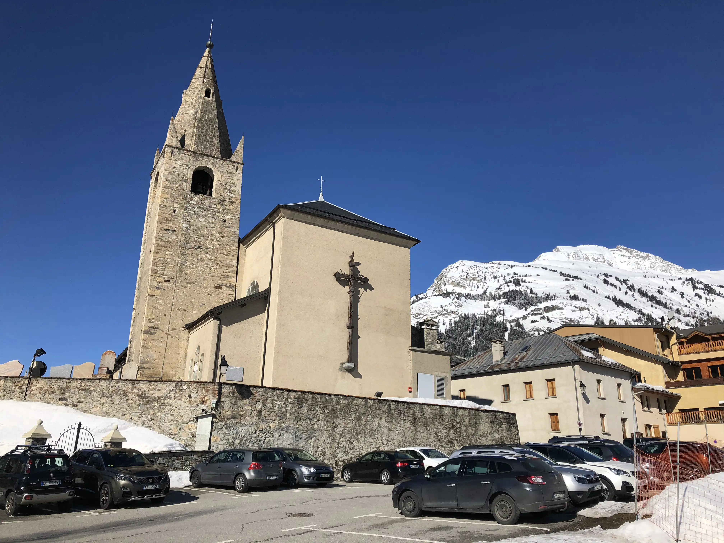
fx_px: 586
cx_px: 362
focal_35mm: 28
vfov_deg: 49.7
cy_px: 272
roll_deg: -2.0
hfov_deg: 63.4
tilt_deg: +19.4
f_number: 1.8
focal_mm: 3.99
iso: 25
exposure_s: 1/3690
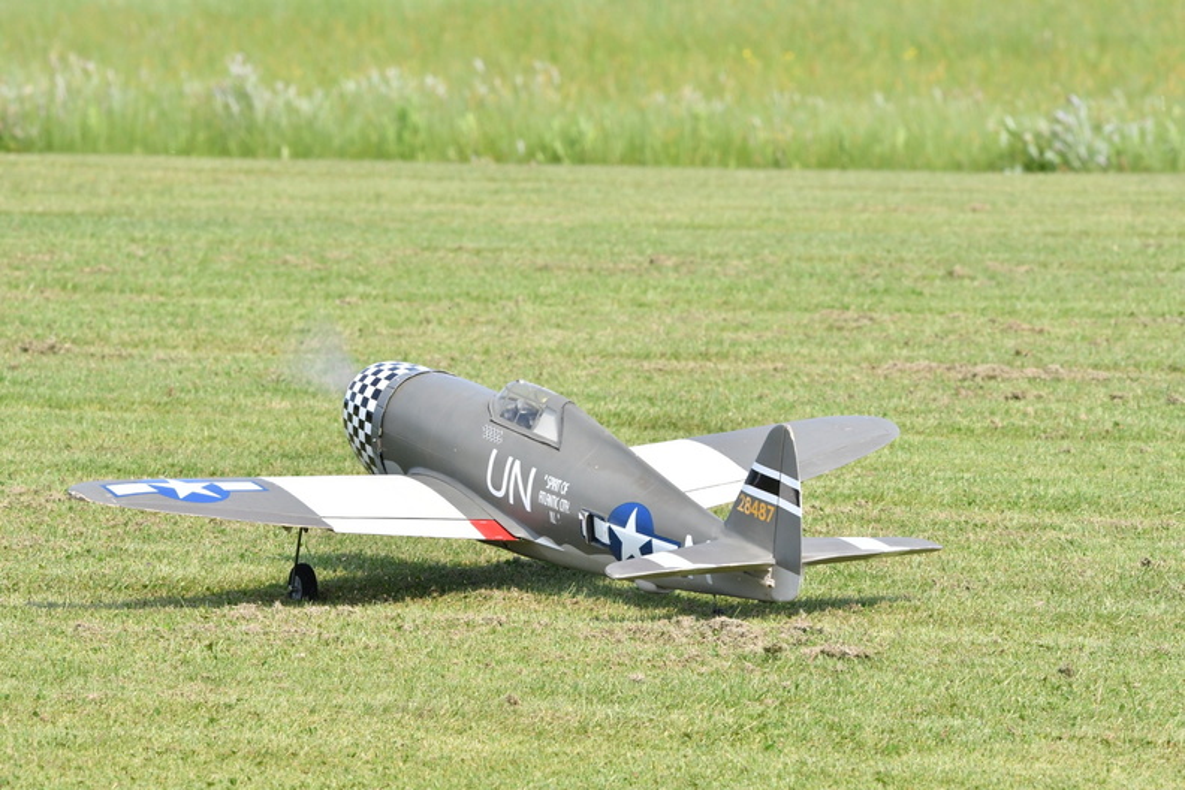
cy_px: 395
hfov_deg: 4.6
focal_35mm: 450
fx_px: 14811
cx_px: 592
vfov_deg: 3.1
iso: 800
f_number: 14
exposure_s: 1/640
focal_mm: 300
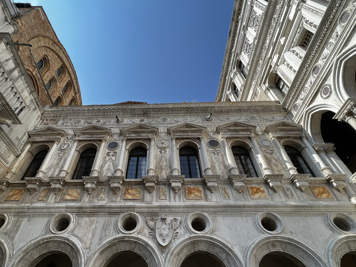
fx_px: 185
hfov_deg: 87.4
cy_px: 161
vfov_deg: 70.8
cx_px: 159
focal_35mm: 18
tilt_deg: +42.1
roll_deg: +0.1
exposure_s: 1/834
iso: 32
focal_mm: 1.57
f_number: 1.8
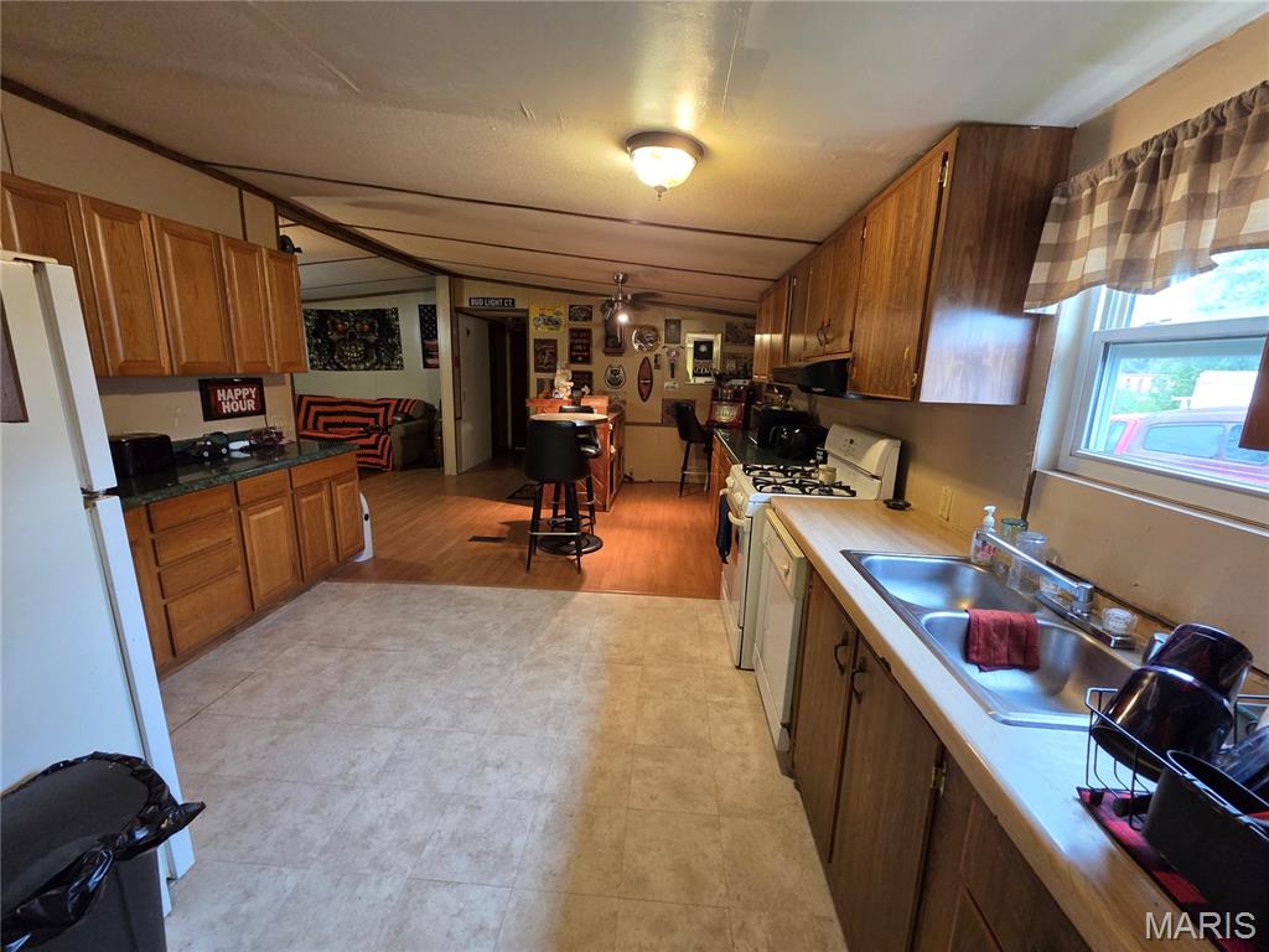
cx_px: 634
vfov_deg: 89.9
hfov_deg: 106.2
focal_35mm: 13
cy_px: 476
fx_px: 477
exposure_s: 1/60
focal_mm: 2.2
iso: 500
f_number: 2.2
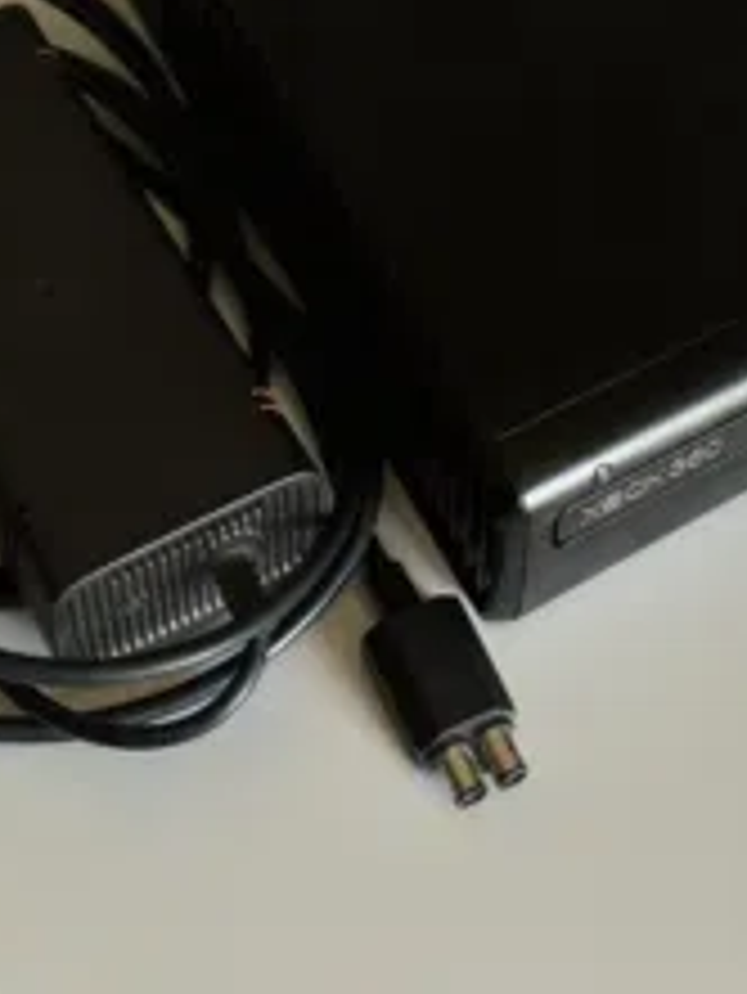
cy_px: 99
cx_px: 549
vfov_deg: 22.0
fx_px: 2501
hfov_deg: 16.9
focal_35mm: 87
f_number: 1.78
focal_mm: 6.86
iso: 250
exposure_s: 1/60
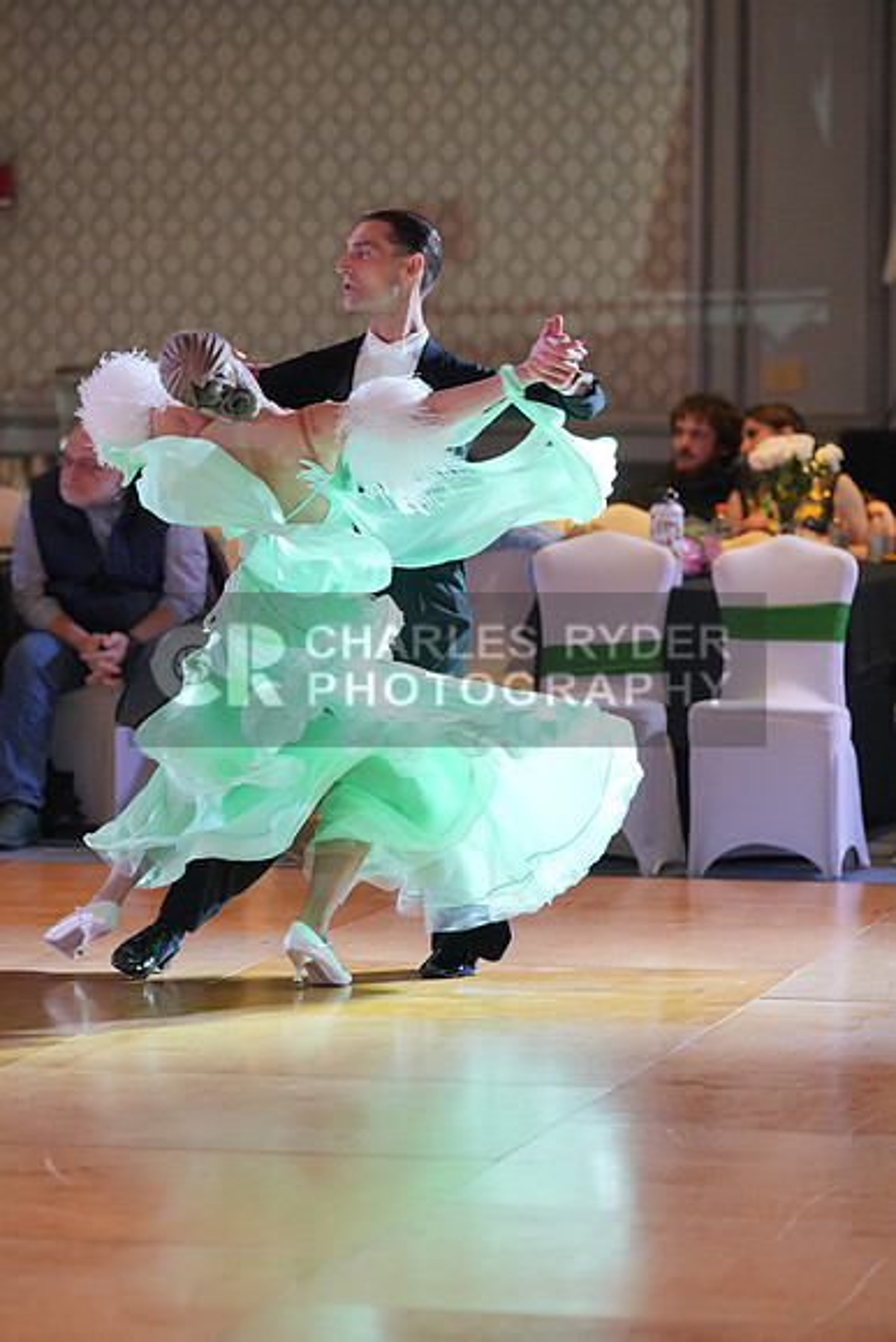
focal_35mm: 188
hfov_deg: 7.3
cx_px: 448
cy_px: 671
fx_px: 7014
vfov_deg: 10.9
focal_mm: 188
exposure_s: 1/400
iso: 4000
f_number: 4
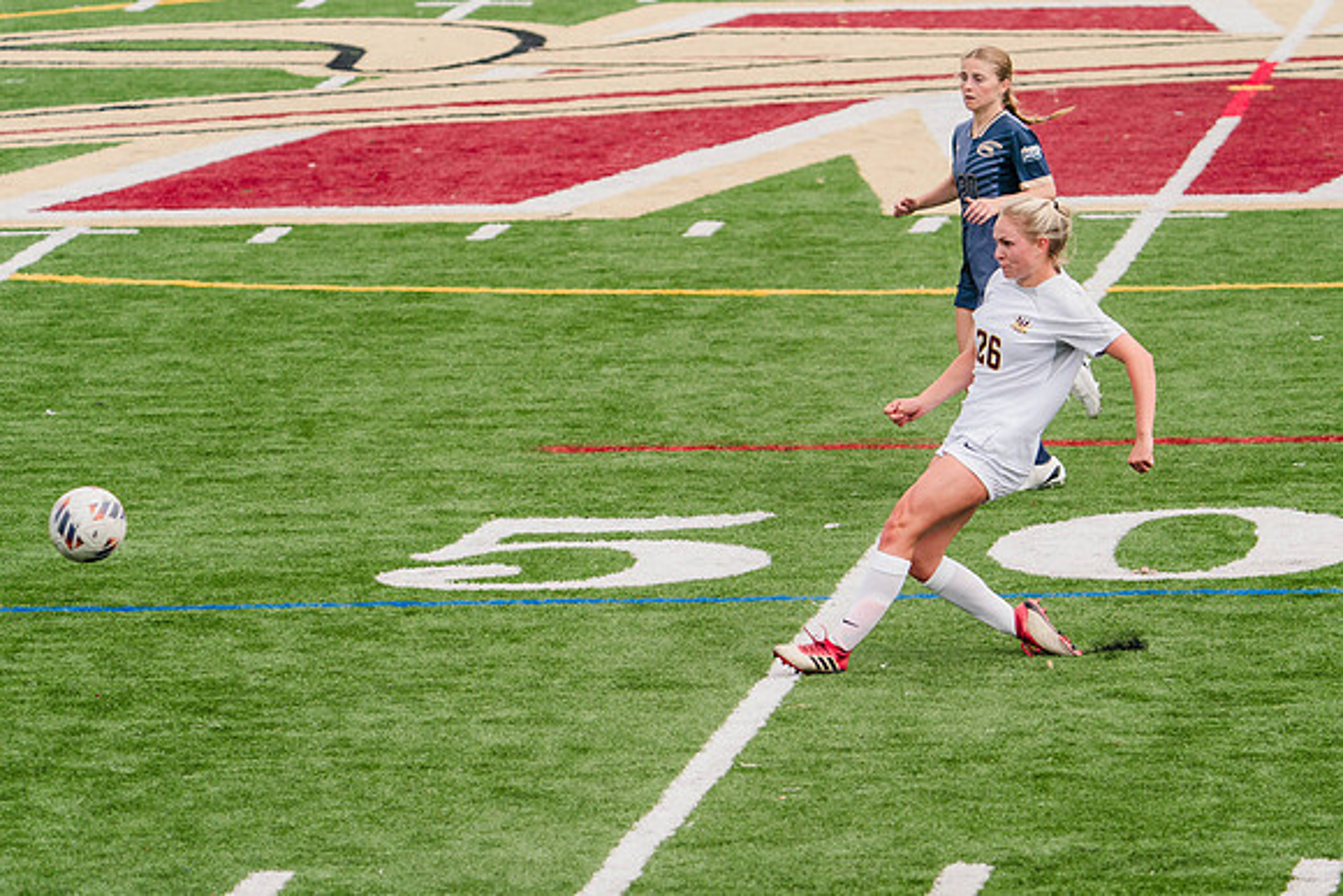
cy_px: 475
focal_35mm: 286
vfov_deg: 4.8
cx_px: 789
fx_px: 10678
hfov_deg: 7.2
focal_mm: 232
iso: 400
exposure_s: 1/1600
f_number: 5.6
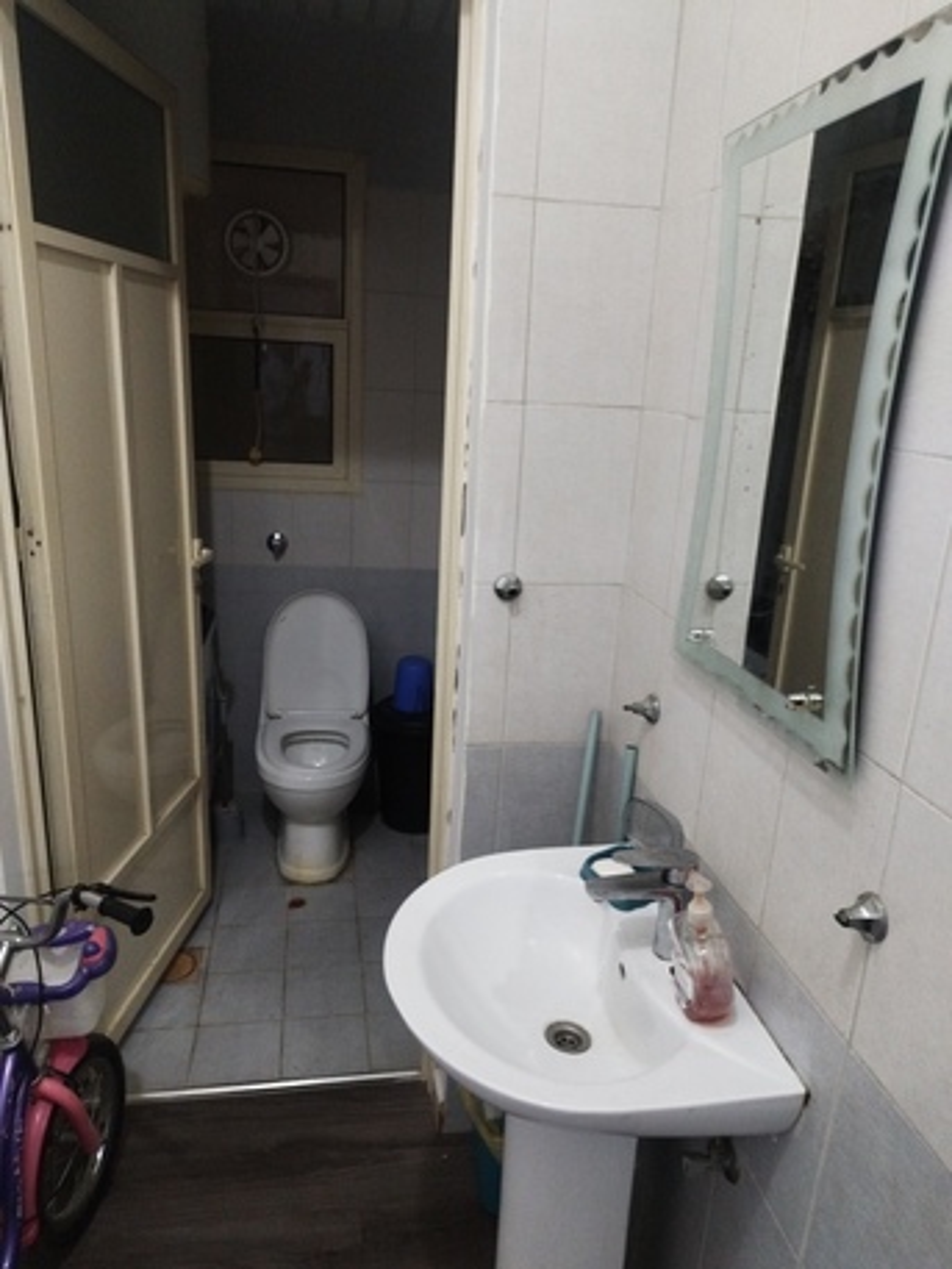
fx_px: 880
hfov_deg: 56.8
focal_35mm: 24
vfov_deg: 71.6
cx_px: 476
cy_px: 634
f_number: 1.89
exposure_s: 1/24
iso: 1120
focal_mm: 5.89
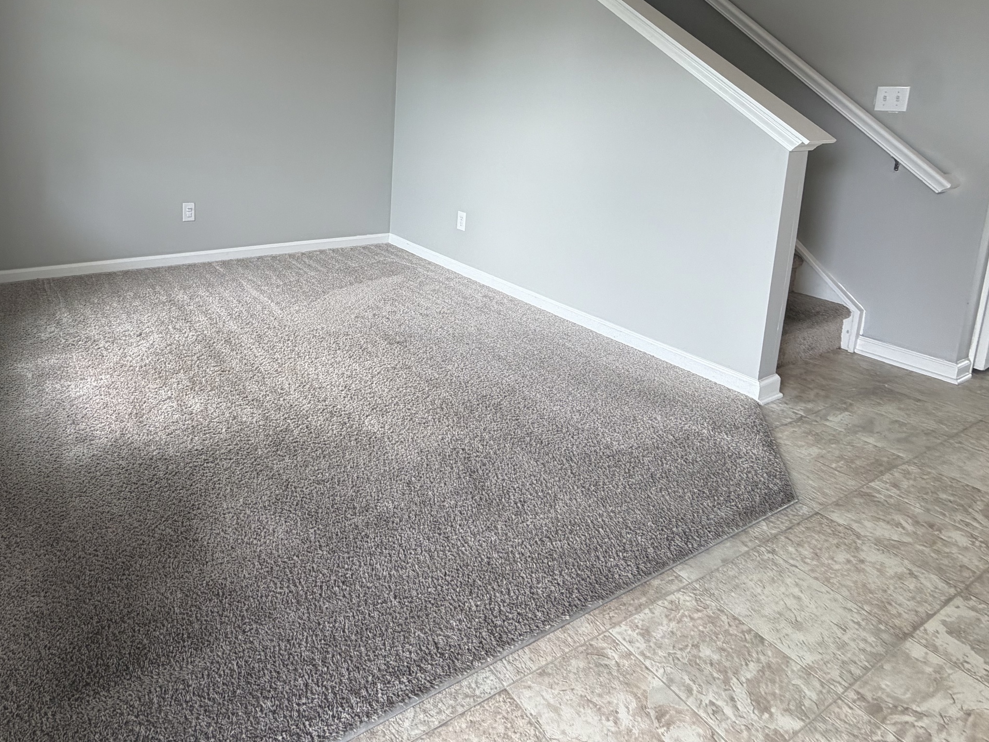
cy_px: 191
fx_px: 600
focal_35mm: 21
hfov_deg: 76.4
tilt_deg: -9.5
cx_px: 326
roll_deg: -1.1
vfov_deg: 60.2
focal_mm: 2.22
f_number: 2.2
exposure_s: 1/120
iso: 125
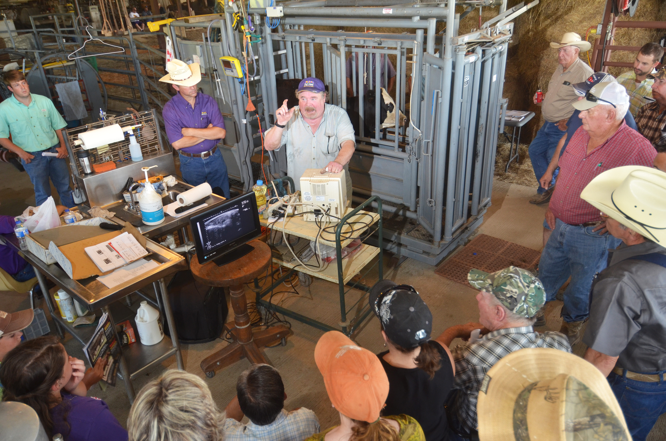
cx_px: 333
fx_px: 471
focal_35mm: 26
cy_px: 220
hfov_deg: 70.5
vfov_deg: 50.2
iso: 320
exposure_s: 1/60
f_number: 4.5
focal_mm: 17
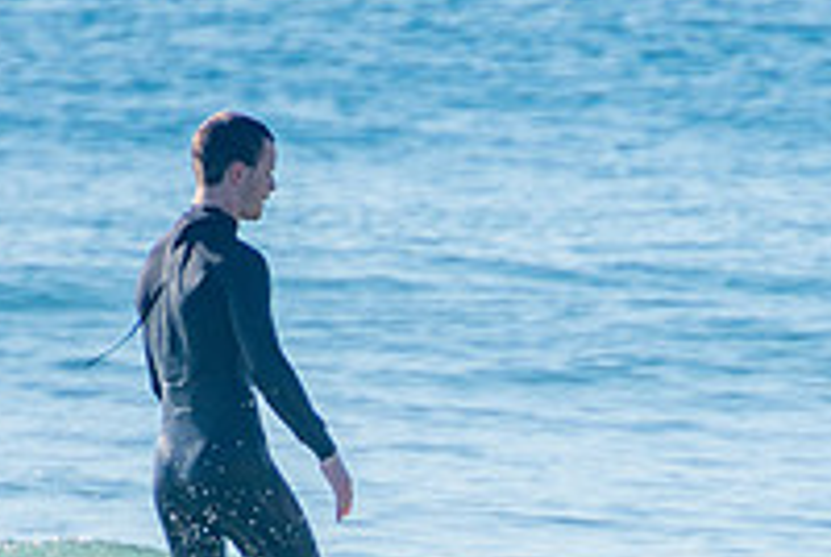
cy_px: 675
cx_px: 706
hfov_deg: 1.2
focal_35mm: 1738
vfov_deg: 0.8
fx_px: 40178
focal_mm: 400
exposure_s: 1/1250
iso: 220
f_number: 5.6
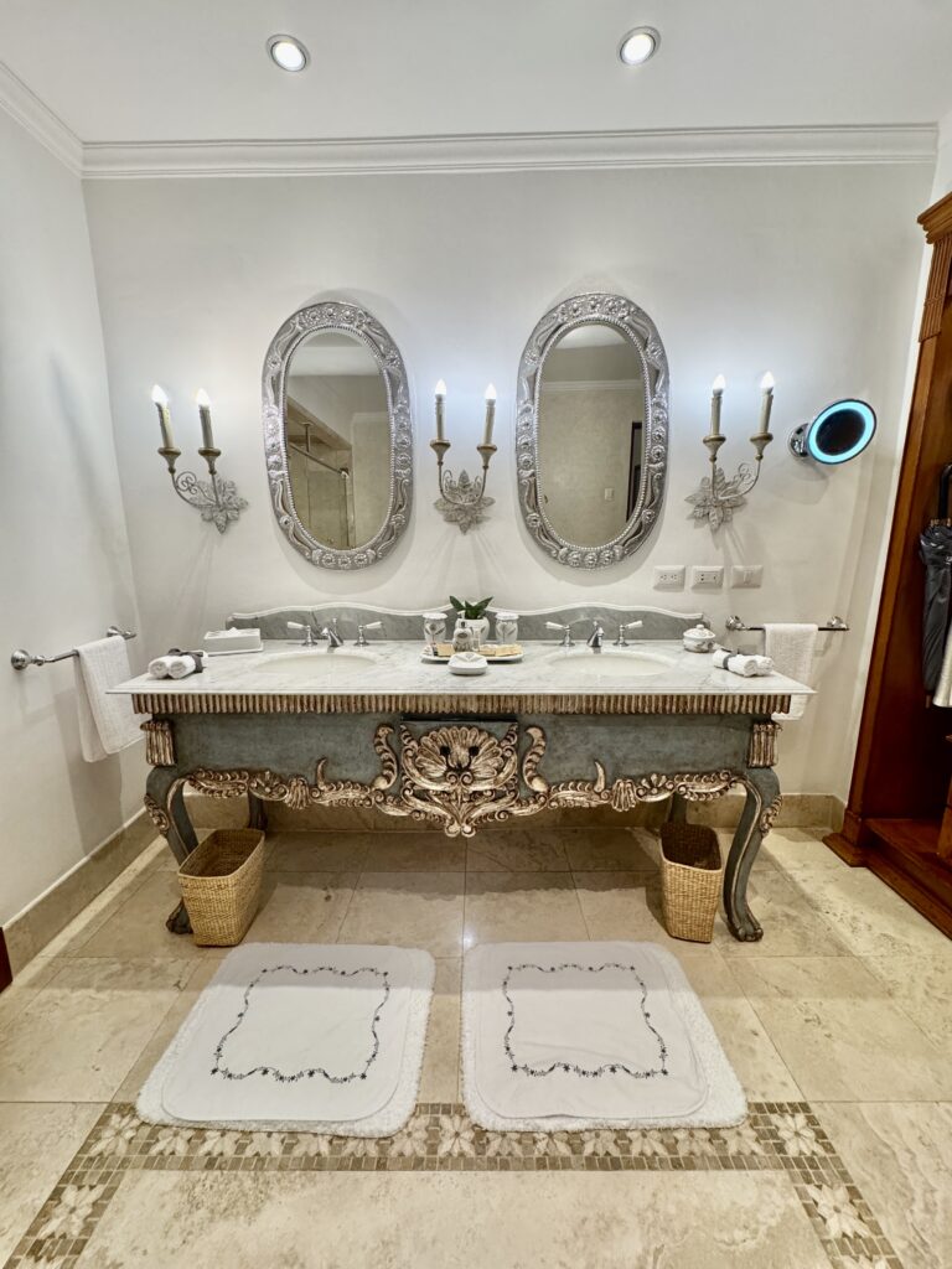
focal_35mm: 14
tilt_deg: -11.1
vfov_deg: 102.1
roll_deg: +0.3
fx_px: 513
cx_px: 476
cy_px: 634
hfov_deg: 85.7
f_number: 2.2
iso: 250
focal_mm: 2.22
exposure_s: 1/120
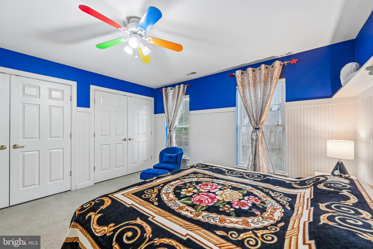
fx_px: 145
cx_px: 186
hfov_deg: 104.3
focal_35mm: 14
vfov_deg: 81.2
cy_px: 124
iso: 220
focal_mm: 14
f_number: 8
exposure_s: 1/15
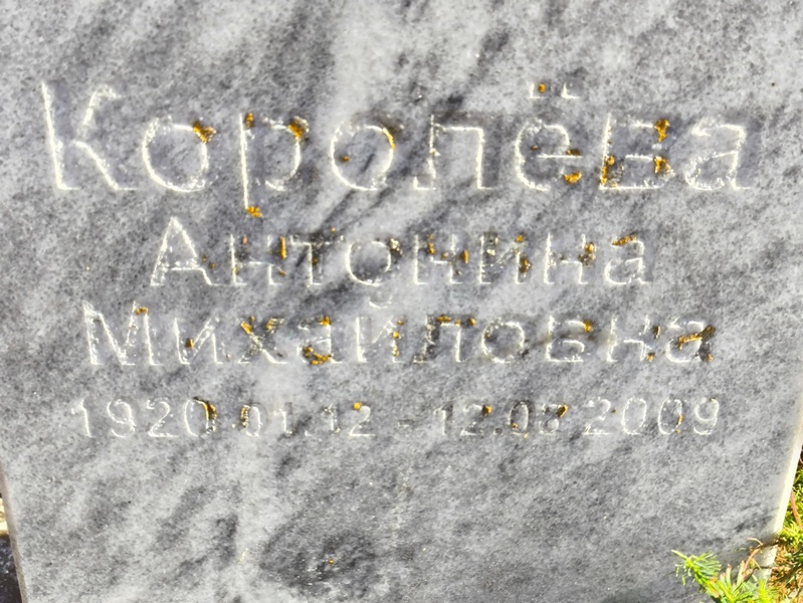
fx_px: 1160
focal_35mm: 50
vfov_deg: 29.1
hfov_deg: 38.2
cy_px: 302
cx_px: 402
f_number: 1.7
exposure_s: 1/277
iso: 50
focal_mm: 4.71
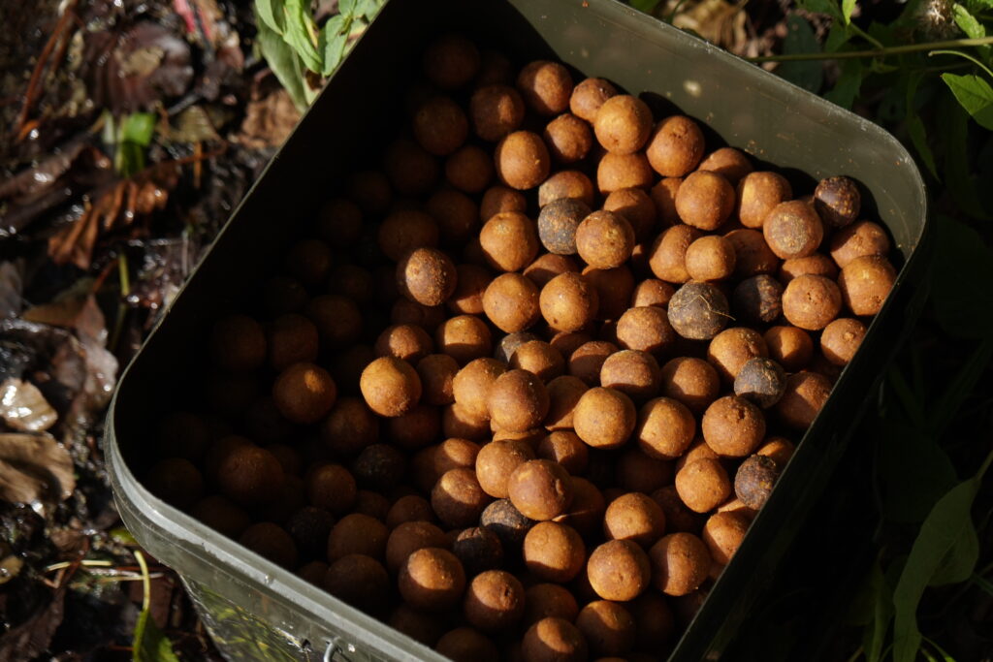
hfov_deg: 19.5
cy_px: 331
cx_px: 496
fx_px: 2896
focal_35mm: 105
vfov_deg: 13.0
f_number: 4
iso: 320
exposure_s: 1/2500
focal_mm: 70
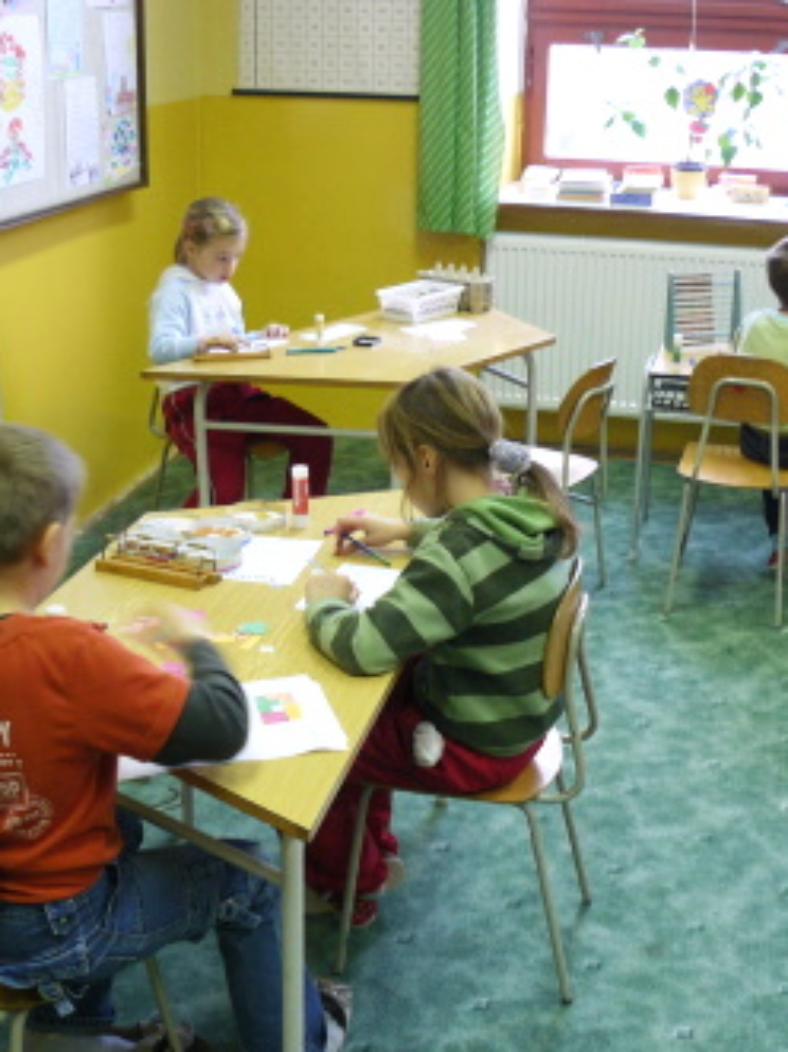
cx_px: 451
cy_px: 534
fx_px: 1488
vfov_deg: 38.9
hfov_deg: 29.6
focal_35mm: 49
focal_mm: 6
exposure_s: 1/13
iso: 100
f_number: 2.8
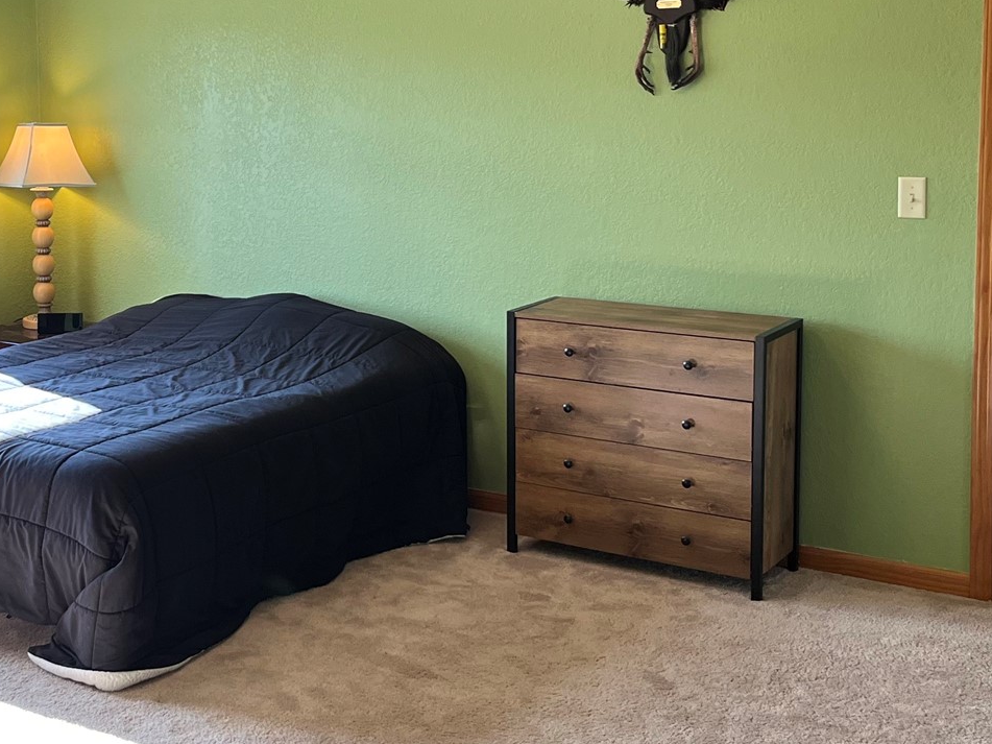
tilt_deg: -5.4
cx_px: 228
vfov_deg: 25.8
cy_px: 194
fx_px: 1605
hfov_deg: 33.6
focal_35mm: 56
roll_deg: +0.9
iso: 100
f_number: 1.6
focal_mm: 5.1
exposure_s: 1/120
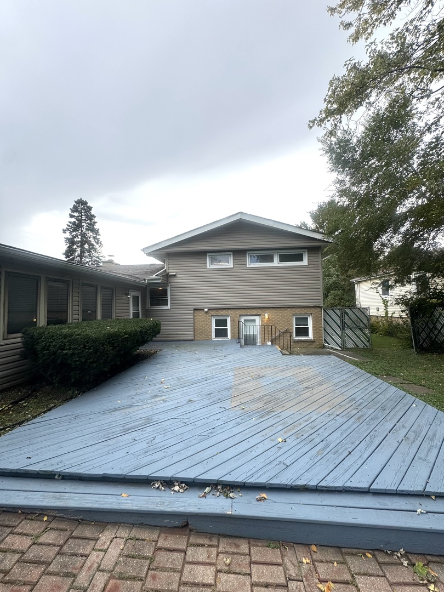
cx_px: 222
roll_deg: +1.1
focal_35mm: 14
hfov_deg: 85.7
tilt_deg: +2.0
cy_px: 296
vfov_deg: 102.1
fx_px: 239
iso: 50
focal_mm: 2.22
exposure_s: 1/707
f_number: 2.2
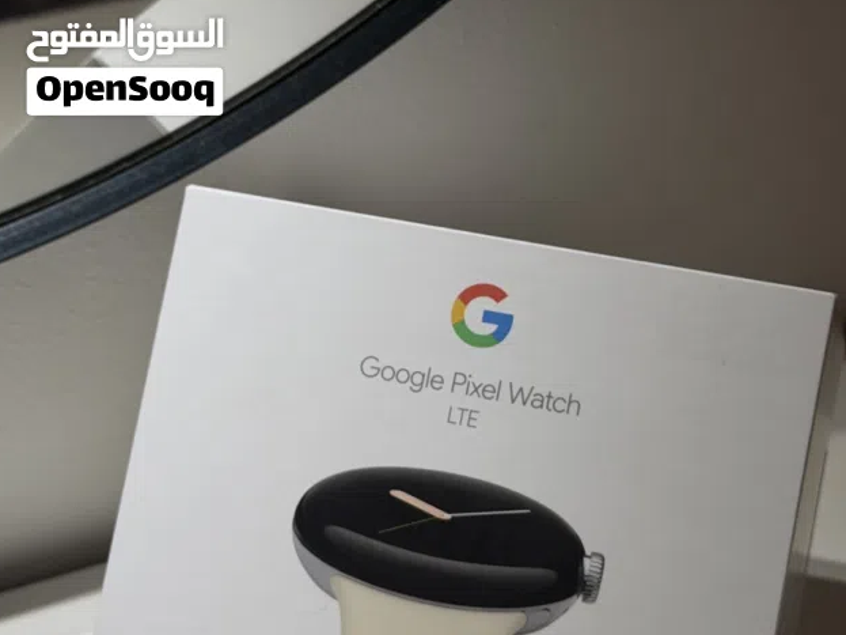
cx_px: 428
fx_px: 929
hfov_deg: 49.0
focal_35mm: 38
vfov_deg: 37.7
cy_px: 311
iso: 100
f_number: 1.78
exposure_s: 1/76
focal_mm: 6.76
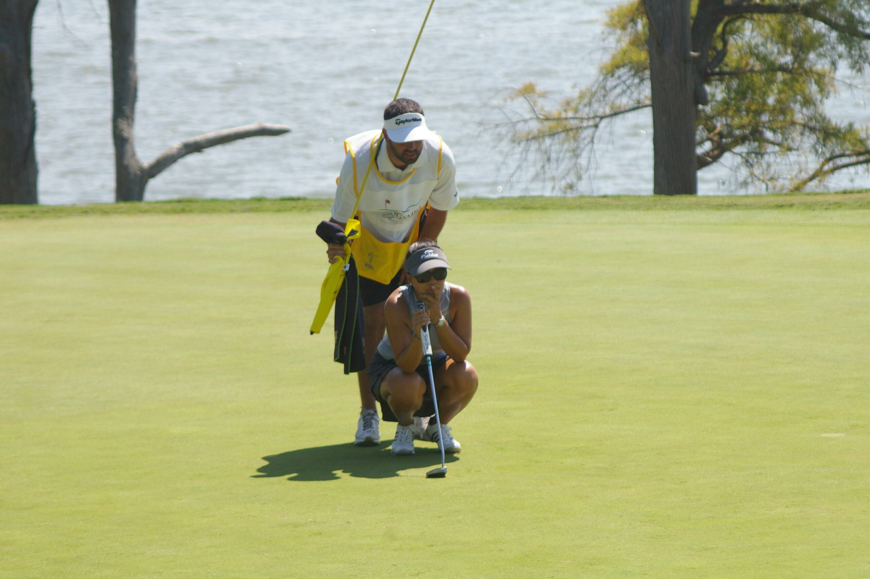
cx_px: 435
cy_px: 290
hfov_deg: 9.8
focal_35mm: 210
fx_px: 5070
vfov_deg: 6.5
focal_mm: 140
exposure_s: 1/1000
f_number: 6.7
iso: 400
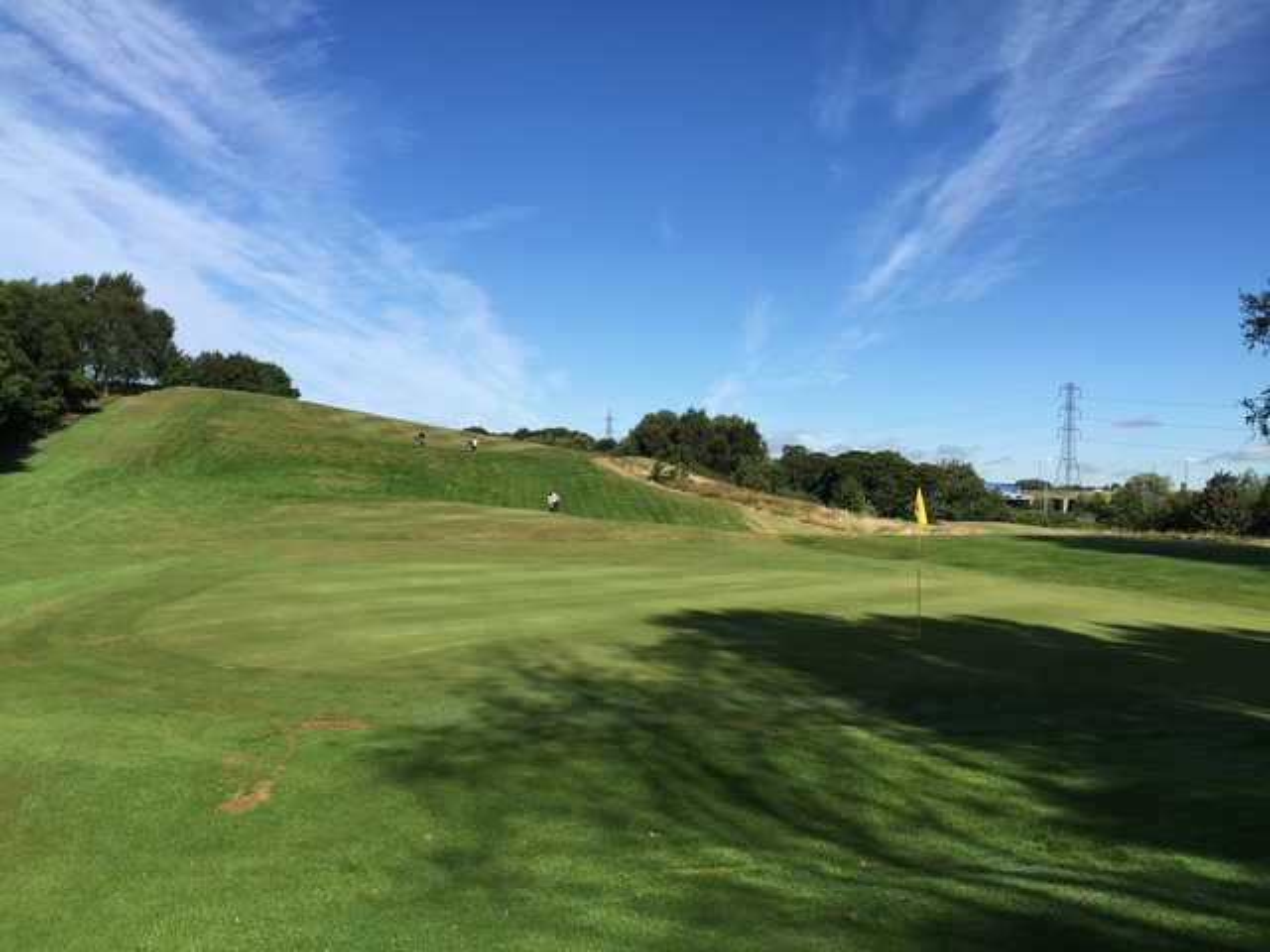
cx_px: 635
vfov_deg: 48.2
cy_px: 476
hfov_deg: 61.7
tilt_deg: +1.1
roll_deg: -3.2
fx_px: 1064
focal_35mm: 29
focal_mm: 4.15
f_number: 2.2
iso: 32
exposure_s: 1/2198
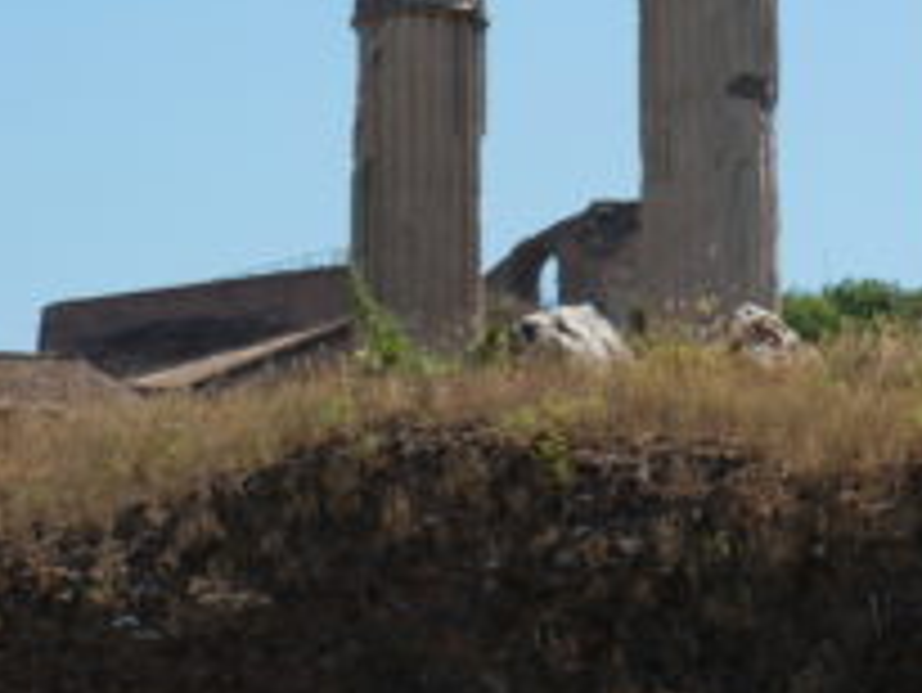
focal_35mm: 162
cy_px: -324
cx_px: 641
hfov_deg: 12.2
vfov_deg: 9.0
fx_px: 4317
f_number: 16
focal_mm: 46
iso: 100
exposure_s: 1/80
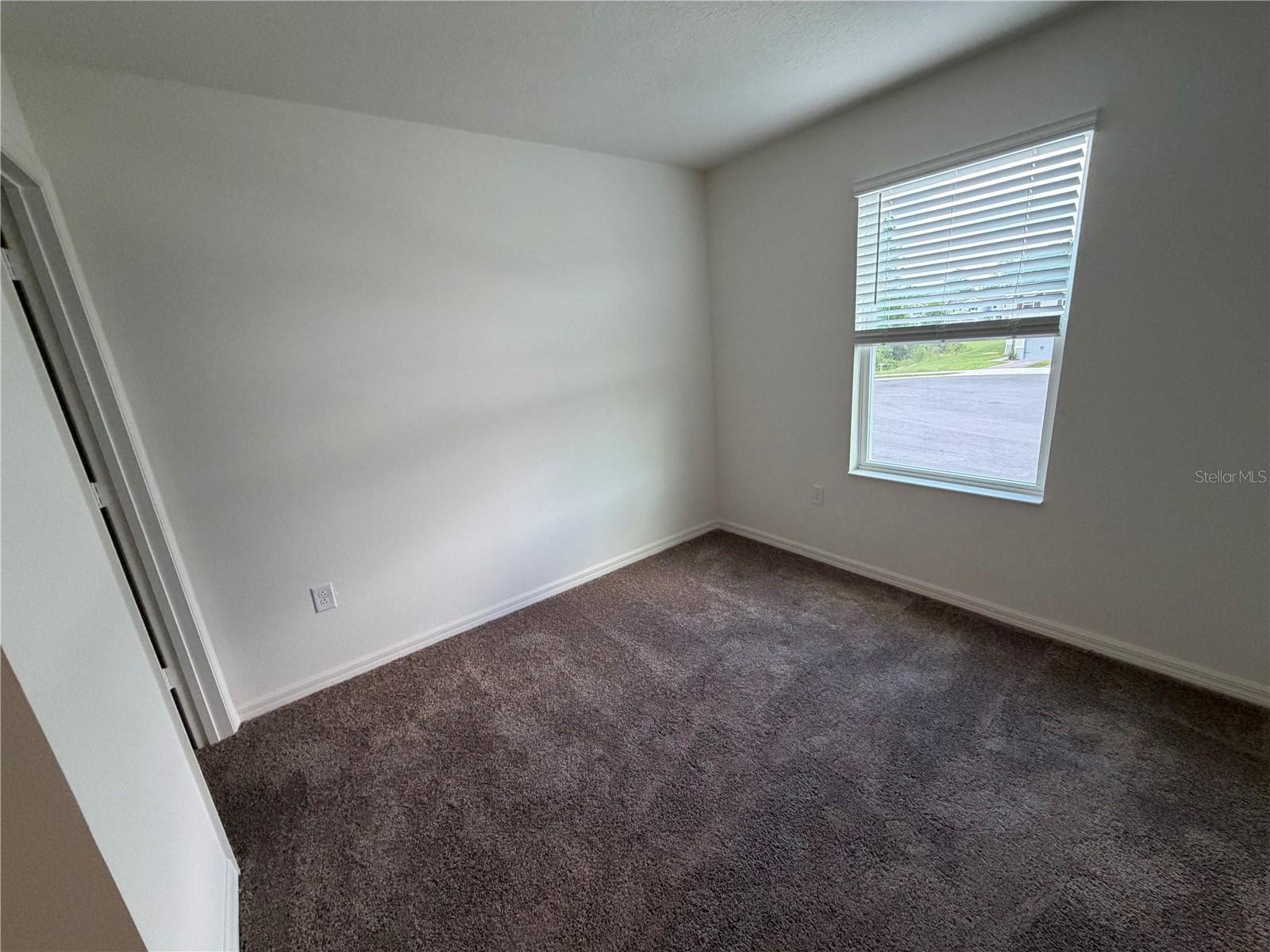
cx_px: 635
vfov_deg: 85.7
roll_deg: +4.4
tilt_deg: -14.9
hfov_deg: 102.1
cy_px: 476
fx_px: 514
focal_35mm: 14
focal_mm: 2.22
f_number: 2.2
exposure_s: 1/120
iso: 320
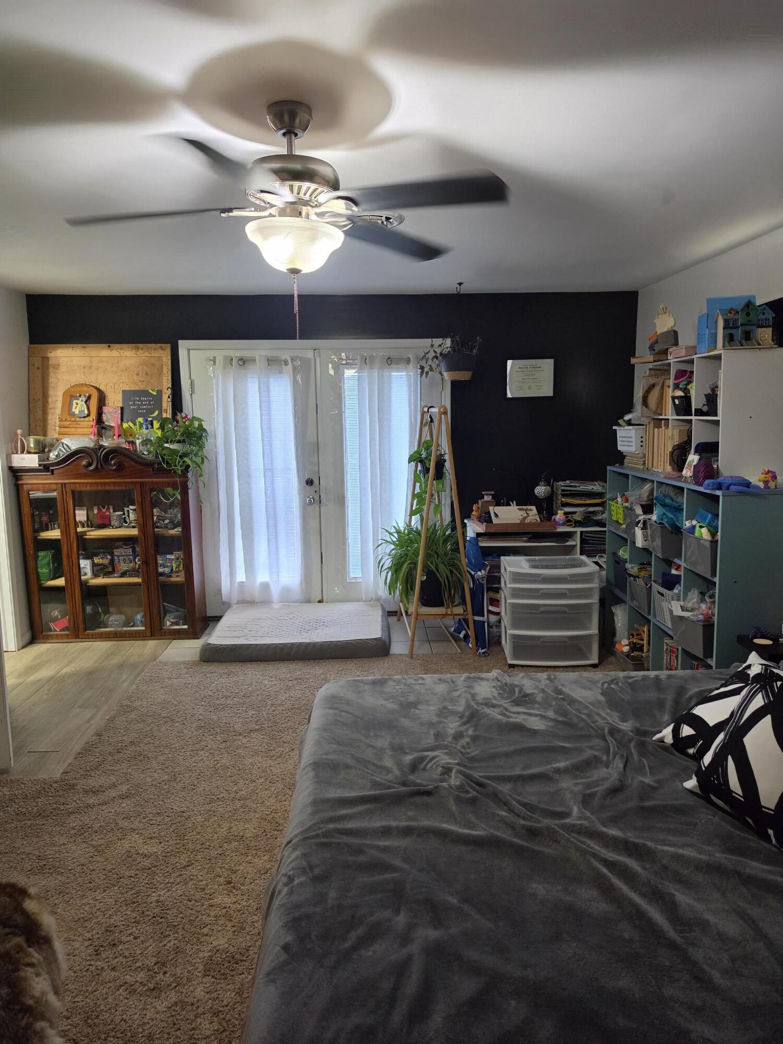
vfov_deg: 73.9
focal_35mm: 23
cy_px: 522
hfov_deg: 58.9
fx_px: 694
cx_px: 392
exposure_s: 1/120
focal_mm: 6.5
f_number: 1.4
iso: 500
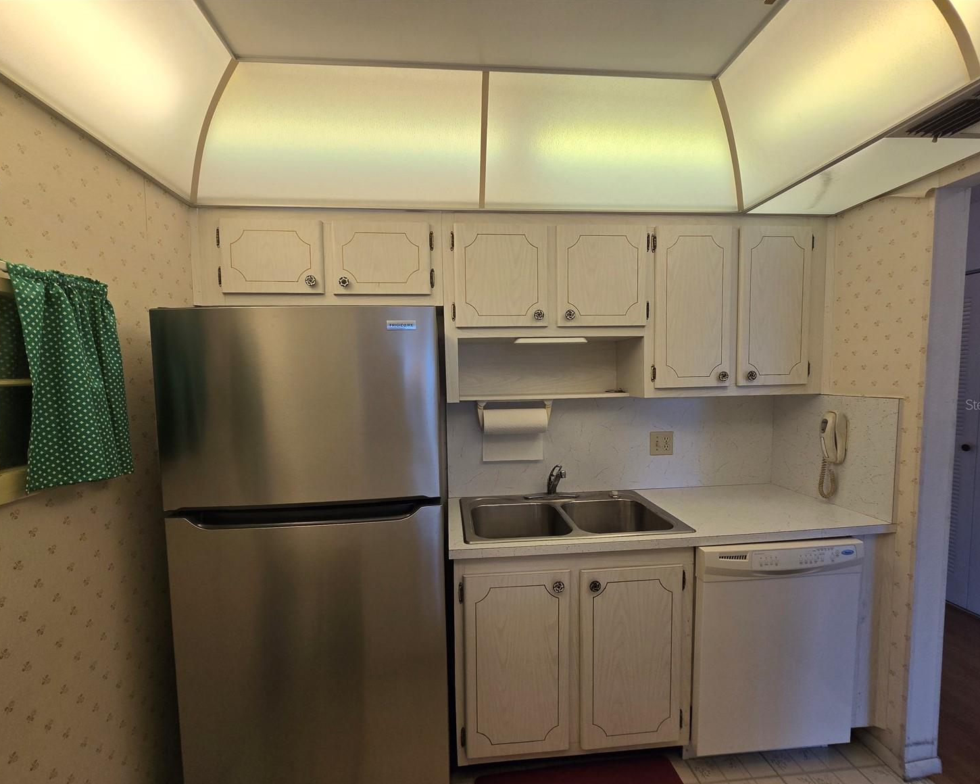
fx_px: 406
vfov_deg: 88.0
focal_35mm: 14
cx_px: 489
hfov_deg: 100.7
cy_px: 404
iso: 64
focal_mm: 2.2
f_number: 2.2
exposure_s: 1/120
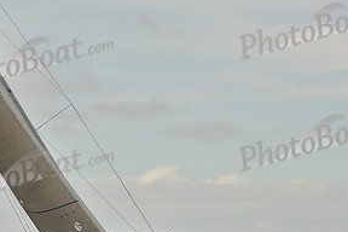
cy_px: 219
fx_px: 3895
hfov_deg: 5.1
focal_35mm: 403
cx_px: 178
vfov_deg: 3.4
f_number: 7.1
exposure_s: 1/1000
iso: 320
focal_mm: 200
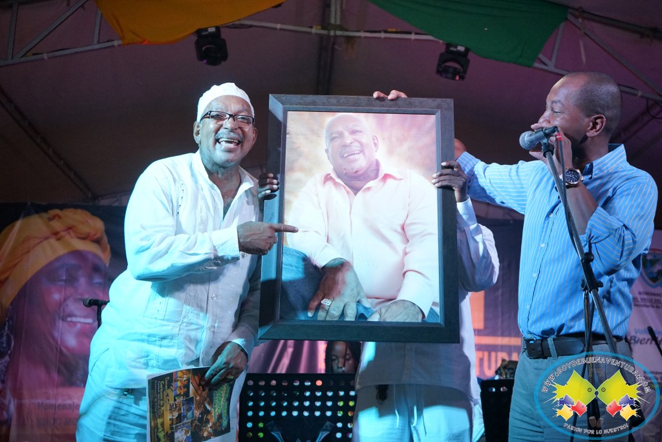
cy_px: 221
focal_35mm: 48
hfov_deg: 41.1
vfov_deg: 28.1
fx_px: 883
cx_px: 331
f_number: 4.5
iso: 2500
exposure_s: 1/250
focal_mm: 48
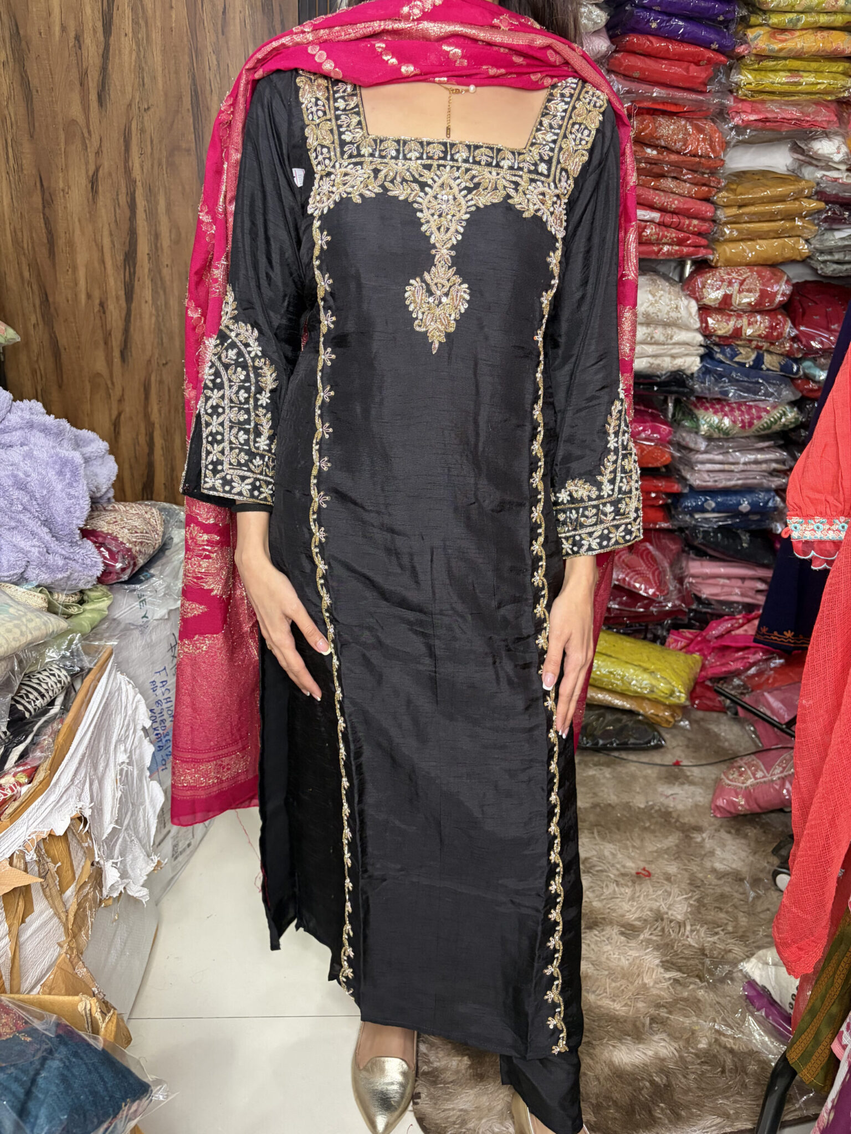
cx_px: 426
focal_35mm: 26
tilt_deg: -19.4
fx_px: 852
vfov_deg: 67.3
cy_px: 567
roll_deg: -2.0
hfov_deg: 53.1
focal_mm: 5.96
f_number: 1.6
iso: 320
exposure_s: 1/50
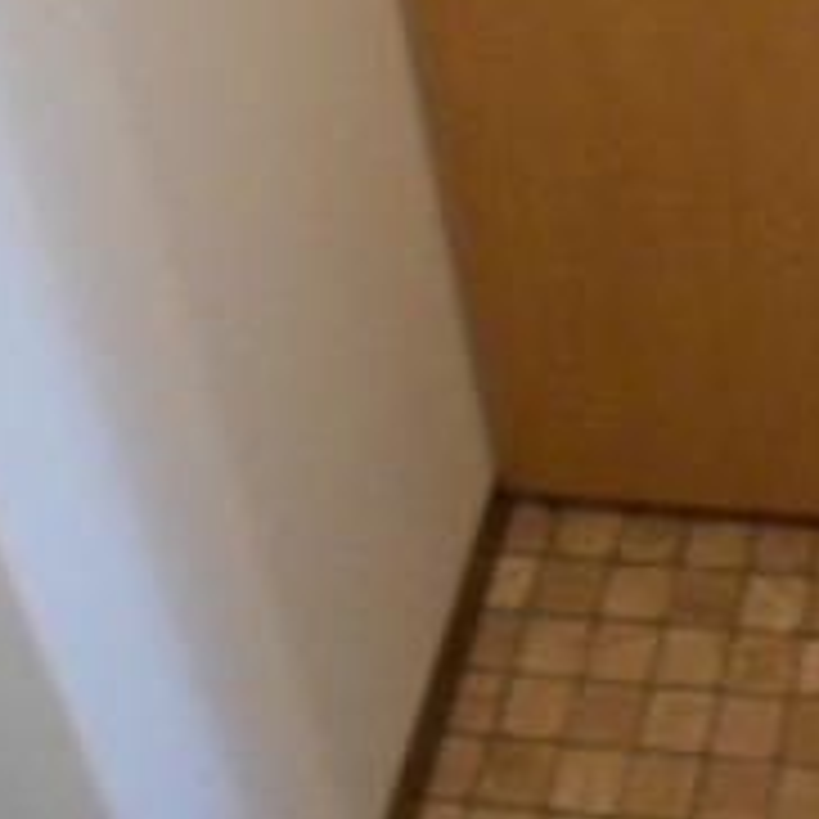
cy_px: -184
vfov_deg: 20.0
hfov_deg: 20.1
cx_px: 981
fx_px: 2168
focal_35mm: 81
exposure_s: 1/8
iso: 500
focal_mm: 4.6
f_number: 3.2
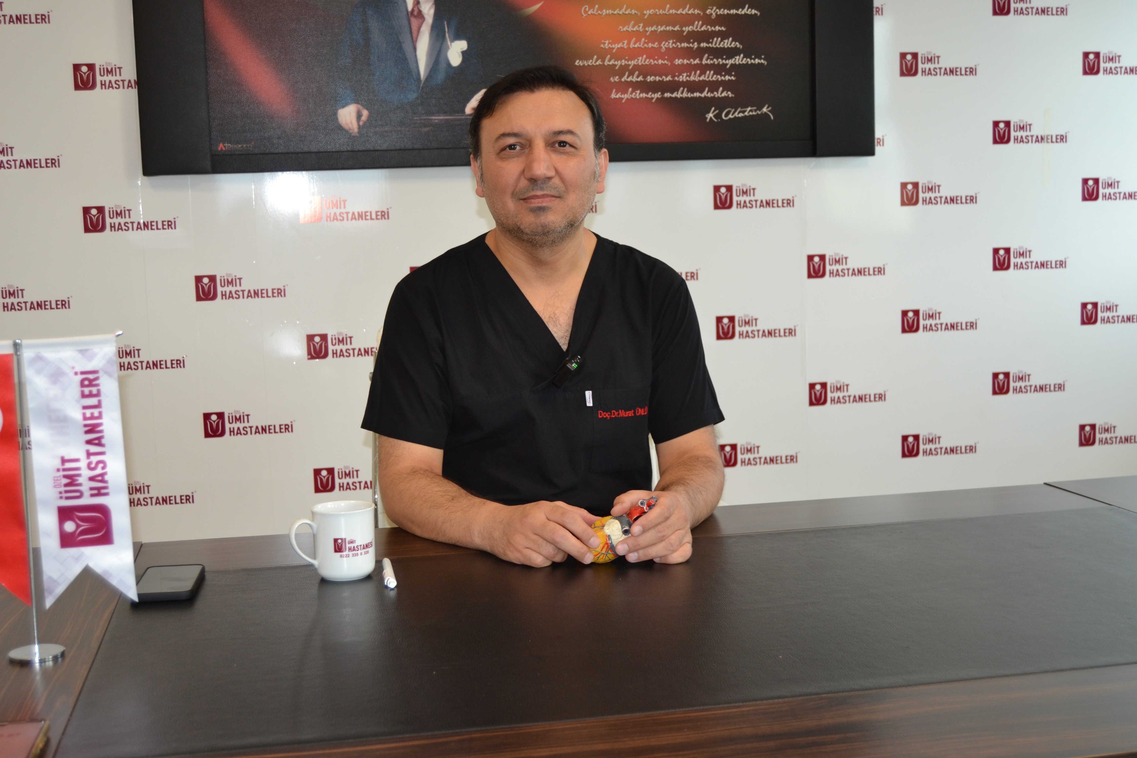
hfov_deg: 43.6
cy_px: 379
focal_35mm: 45
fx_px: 1421
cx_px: 568
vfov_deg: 29.9
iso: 450
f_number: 4.2
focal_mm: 30
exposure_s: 1/60
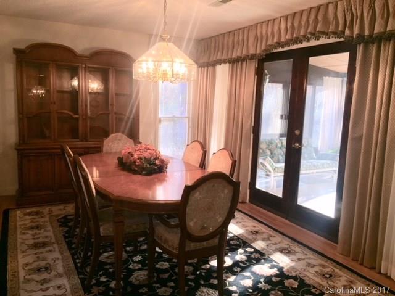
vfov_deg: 48.2
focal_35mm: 29
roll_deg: -2.2
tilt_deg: -8.9
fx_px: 331
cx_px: 198
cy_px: 148
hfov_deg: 61.7
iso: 32
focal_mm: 4.15
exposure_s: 1/55
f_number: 2.2
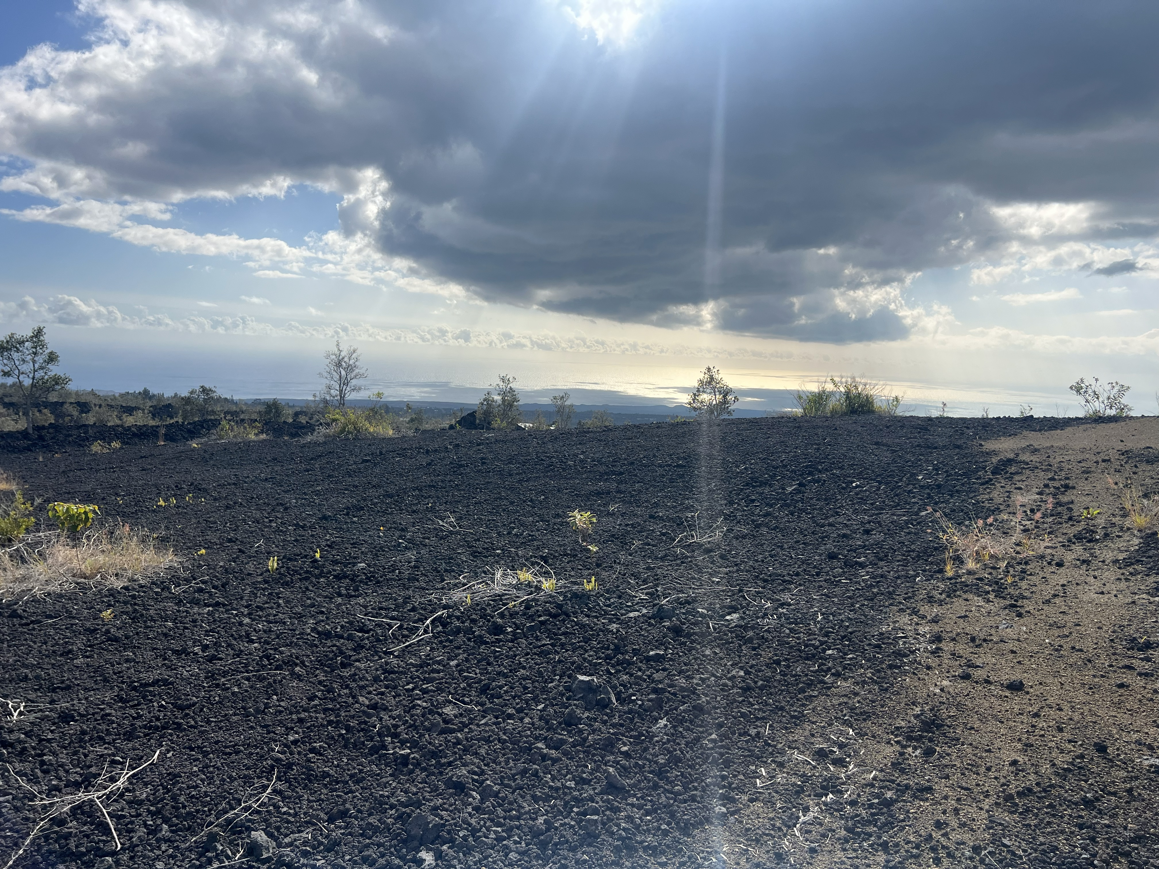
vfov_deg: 53.1
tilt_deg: -3.9
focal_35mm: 26
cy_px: 434
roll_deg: -2.3
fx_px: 871
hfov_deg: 67.3
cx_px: 580
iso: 50
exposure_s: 1/8696
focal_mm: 5.7
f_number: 1.5
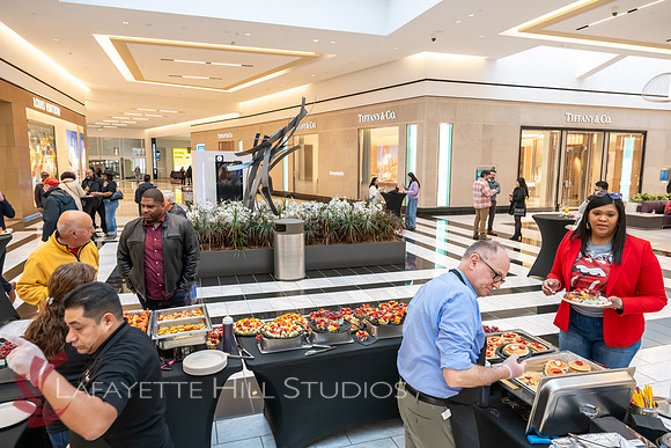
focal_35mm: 24
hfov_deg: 73.7
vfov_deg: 53.2
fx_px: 447
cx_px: 336
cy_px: 224
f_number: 6.3
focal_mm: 24
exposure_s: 1/160
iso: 3200
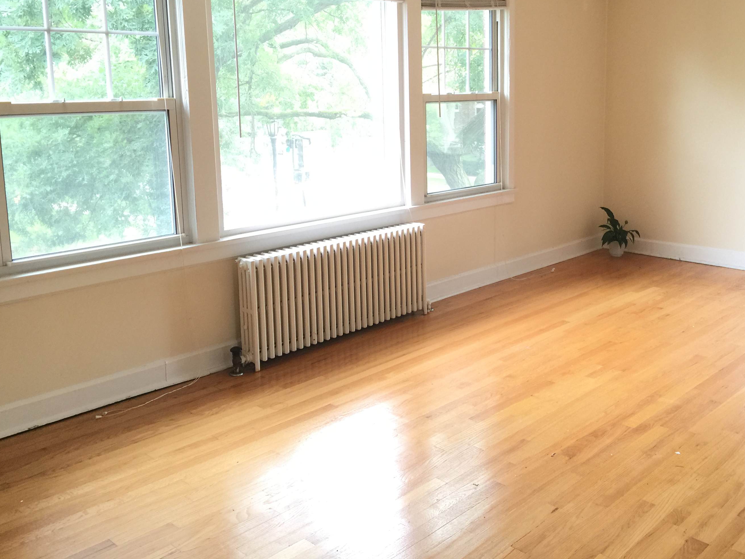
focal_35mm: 36
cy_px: 212
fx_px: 775
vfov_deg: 39.4
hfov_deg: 50.9
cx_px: 459
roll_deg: -0.5
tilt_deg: -9.3
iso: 64
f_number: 2.2
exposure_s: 1/15
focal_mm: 4.15
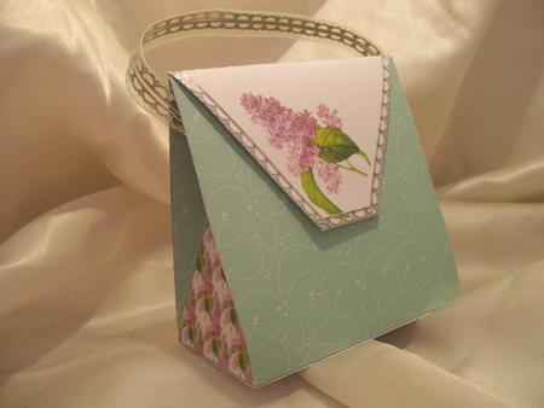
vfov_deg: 39.7
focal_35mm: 36
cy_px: 204
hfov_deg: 51.3
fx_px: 566
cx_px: 272
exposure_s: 1/107
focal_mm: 6
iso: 80
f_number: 2.7
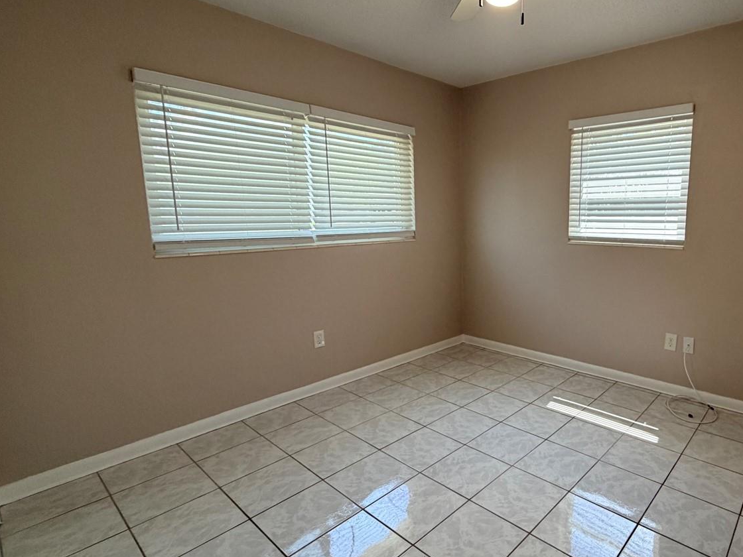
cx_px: 506
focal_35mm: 20
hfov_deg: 78.6
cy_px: 278
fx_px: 429
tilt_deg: -9.6
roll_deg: +0.0
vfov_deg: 66.0
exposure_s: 1/120
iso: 200
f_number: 2.2
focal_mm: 2.22
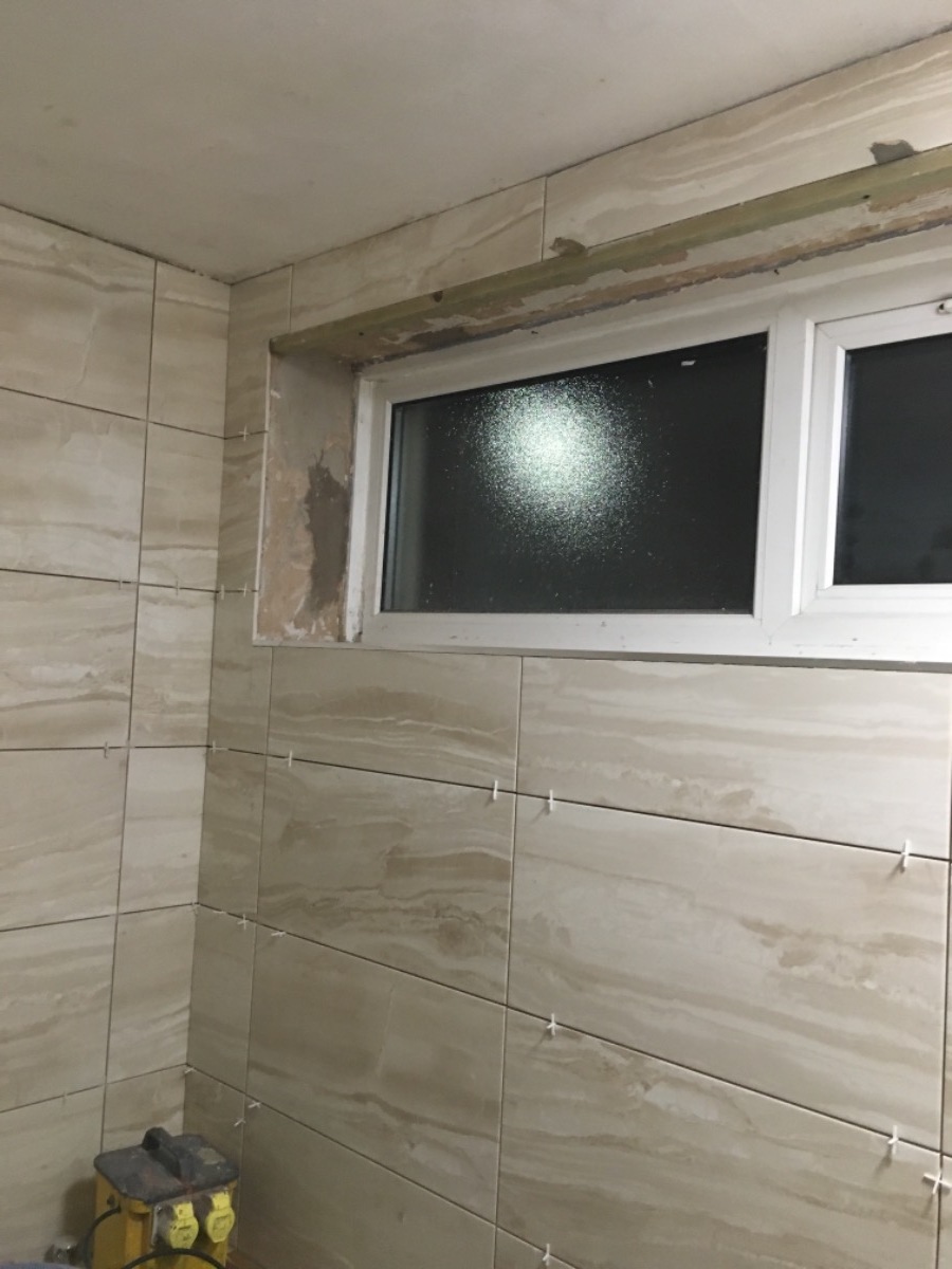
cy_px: 634
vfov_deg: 61.7
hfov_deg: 48.2
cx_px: 476
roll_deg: -2.6
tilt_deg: +4.0
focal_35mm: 29
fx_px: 1063
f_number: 2.2
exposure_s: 1/33
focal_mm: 4.15
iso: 200
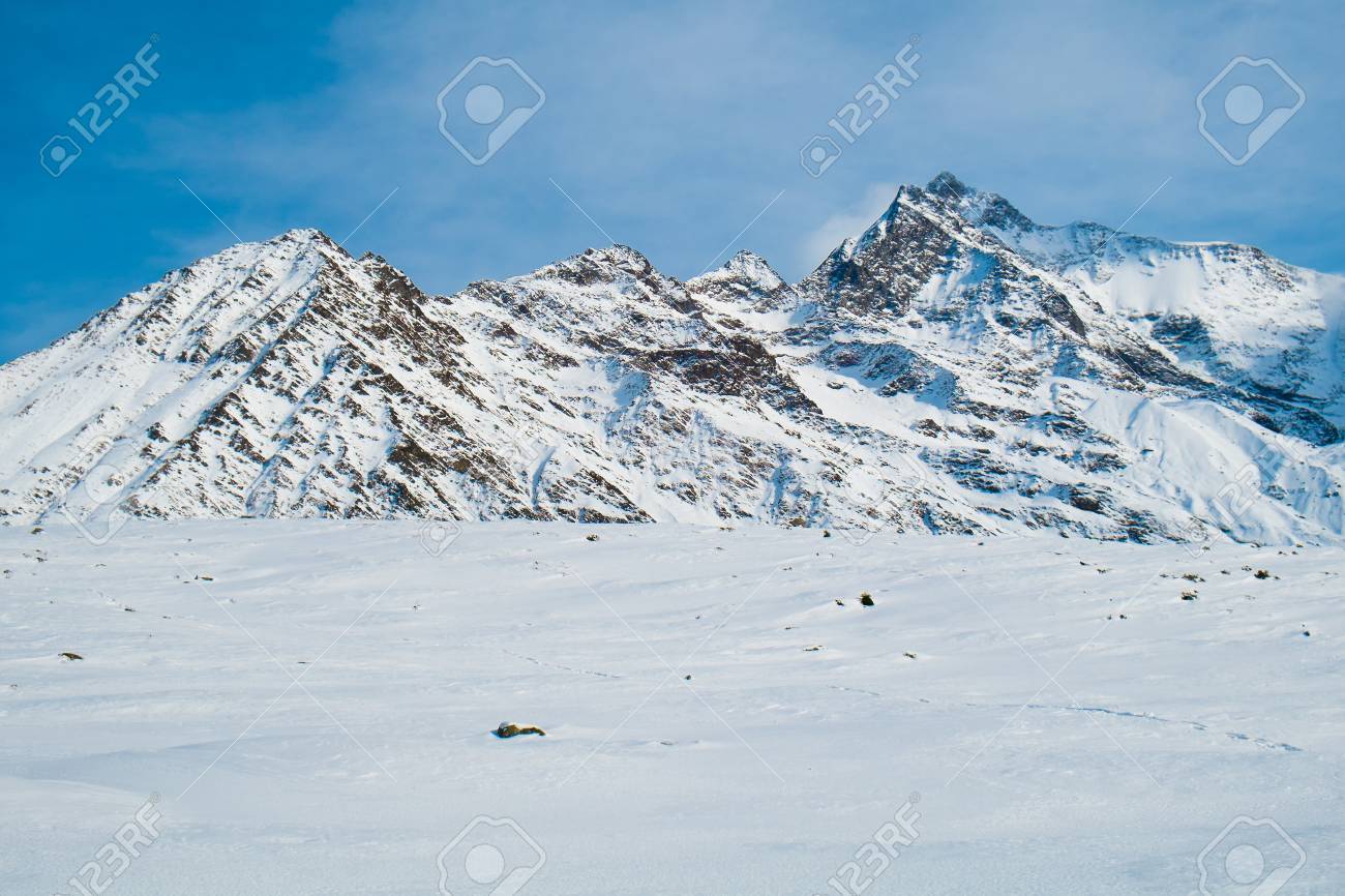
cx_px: 672
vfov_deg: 31.9
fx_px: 1569
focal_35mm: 42
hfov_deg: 46.4
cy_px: 448
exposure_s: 1/800
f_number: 8
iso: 200
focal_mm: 27.7
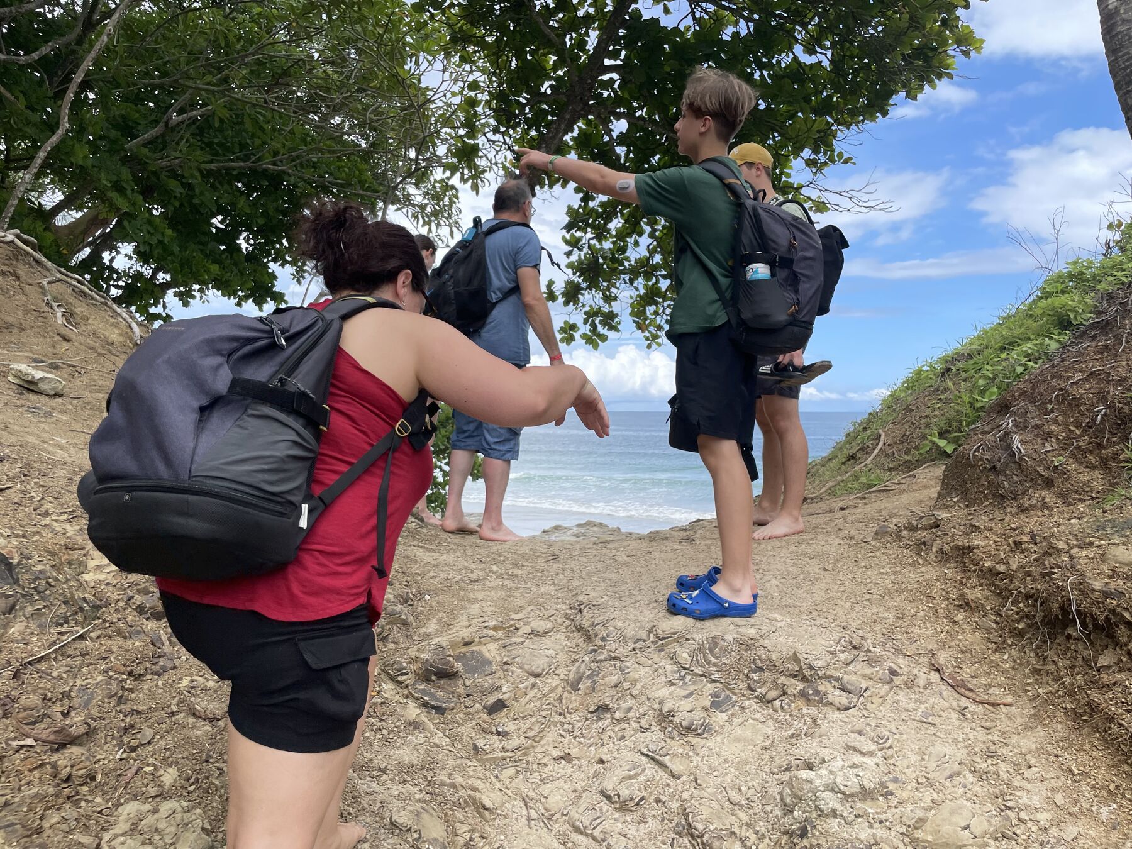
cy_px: 424
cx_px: 566
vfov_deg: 53.1
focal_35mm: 26
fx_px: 850
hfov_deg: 67.3
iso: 32
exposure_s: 1/2212
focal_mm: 4.2
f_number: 1.6
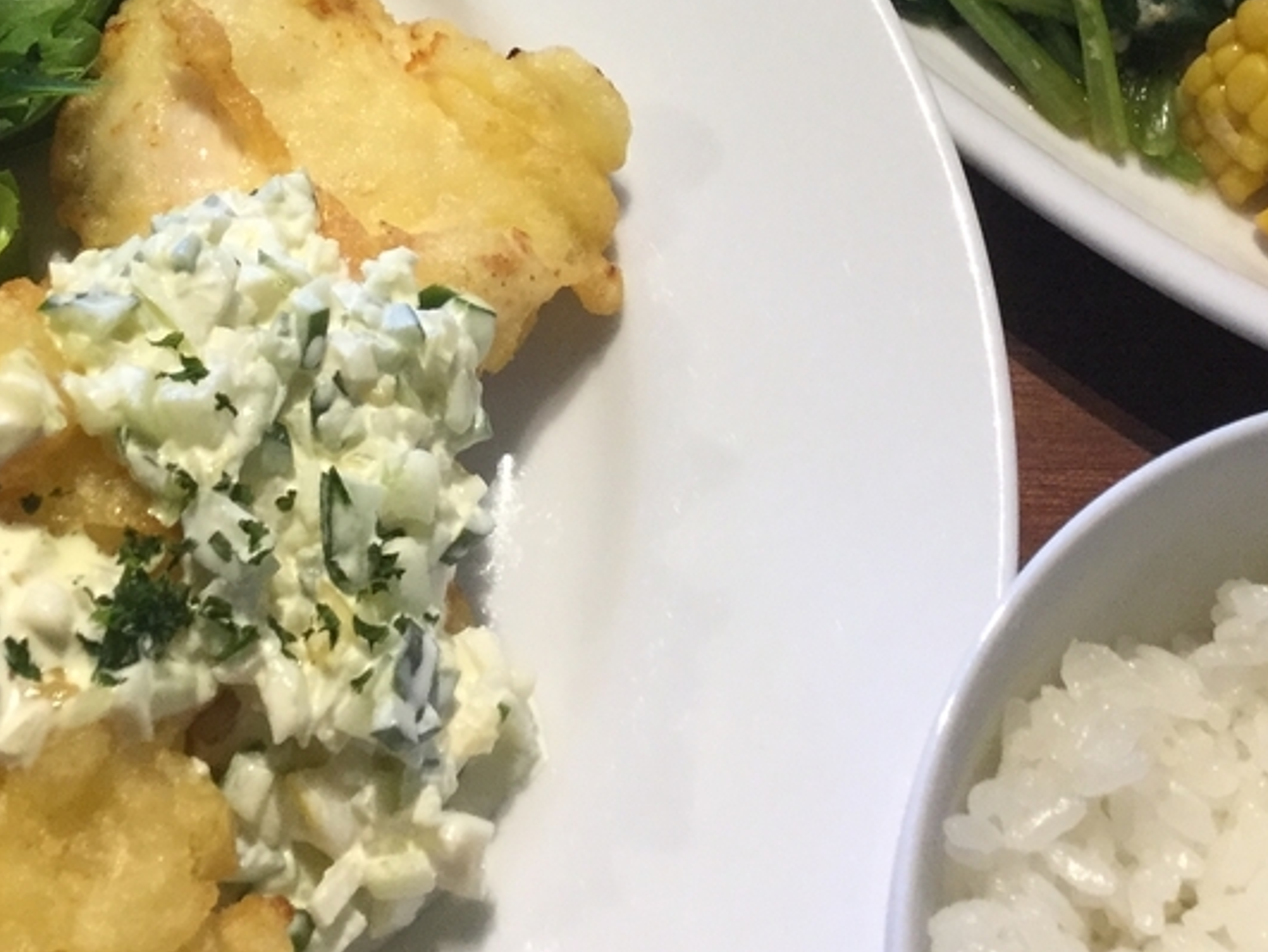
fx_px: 2566
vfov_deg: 20.3
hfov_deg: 27.7
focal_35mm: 70
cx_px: 492
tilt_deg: -63.3
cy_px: -14
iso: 40
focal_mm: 3.3
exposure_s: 1/30
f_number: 2.4
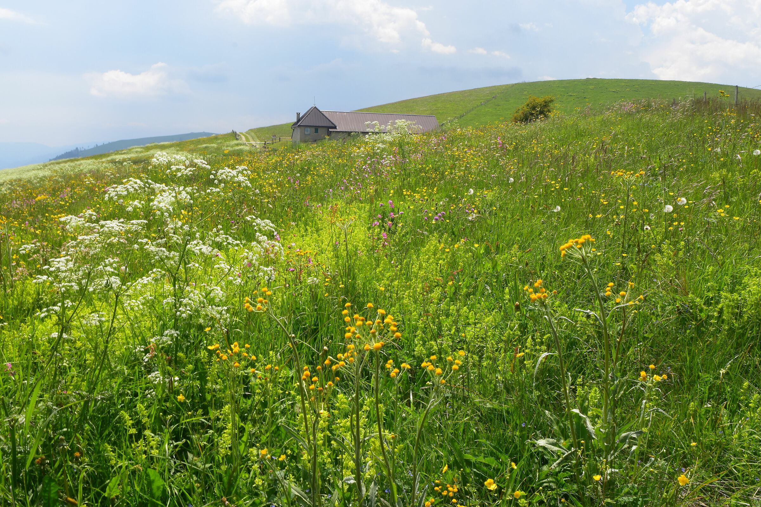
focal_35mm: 30
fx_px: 634
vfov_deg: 43.6
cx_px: 380
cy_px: 254
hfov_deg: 61.9
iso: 125
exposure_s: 1/40
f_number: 20
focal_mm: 20
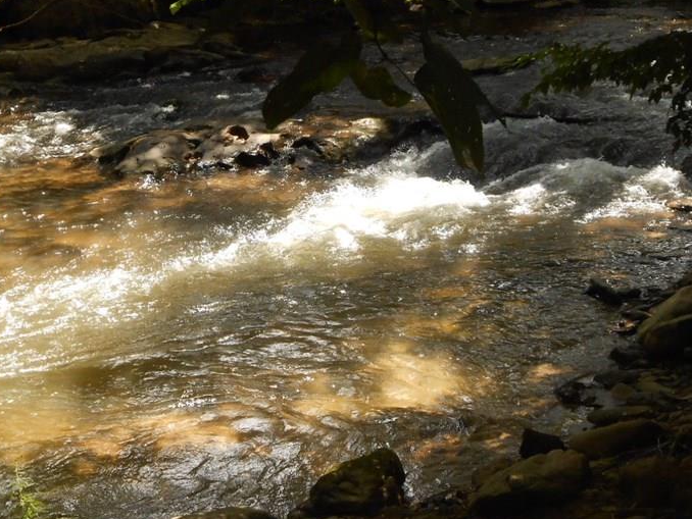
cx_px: 284
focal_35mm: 74
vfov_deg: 19.9
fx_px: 1480
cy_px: 288
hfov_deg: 26.3
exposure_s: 1/250
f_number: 4.8
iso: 200
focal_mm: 8.8
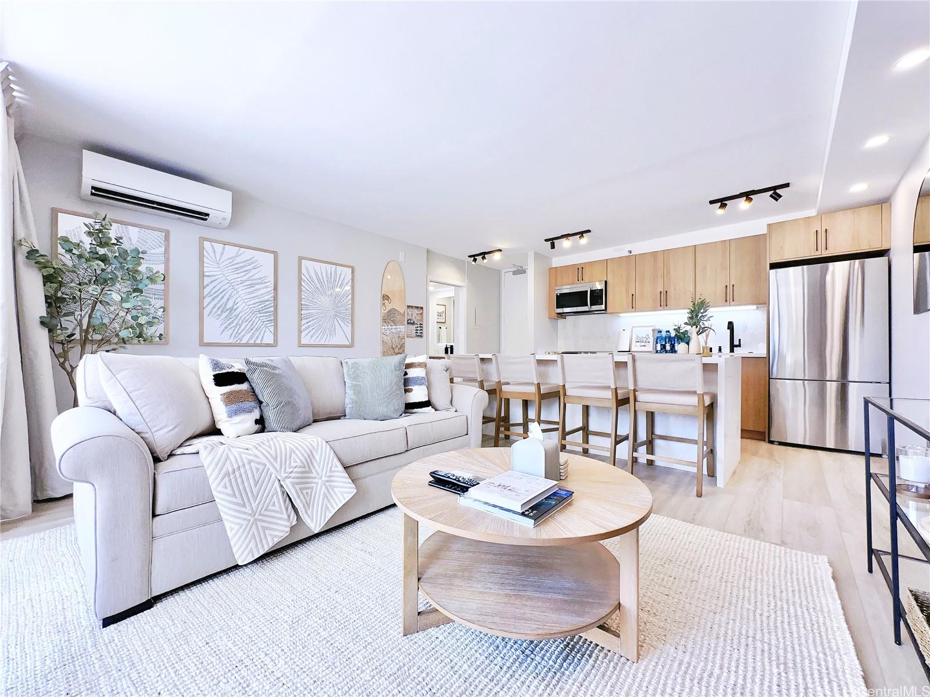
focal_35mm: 14
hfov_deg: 102.1
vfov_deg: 85.7
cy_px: 348
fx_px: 376
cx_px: 465
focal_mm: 2.22
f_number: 2.2
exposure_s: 1/120
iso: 80
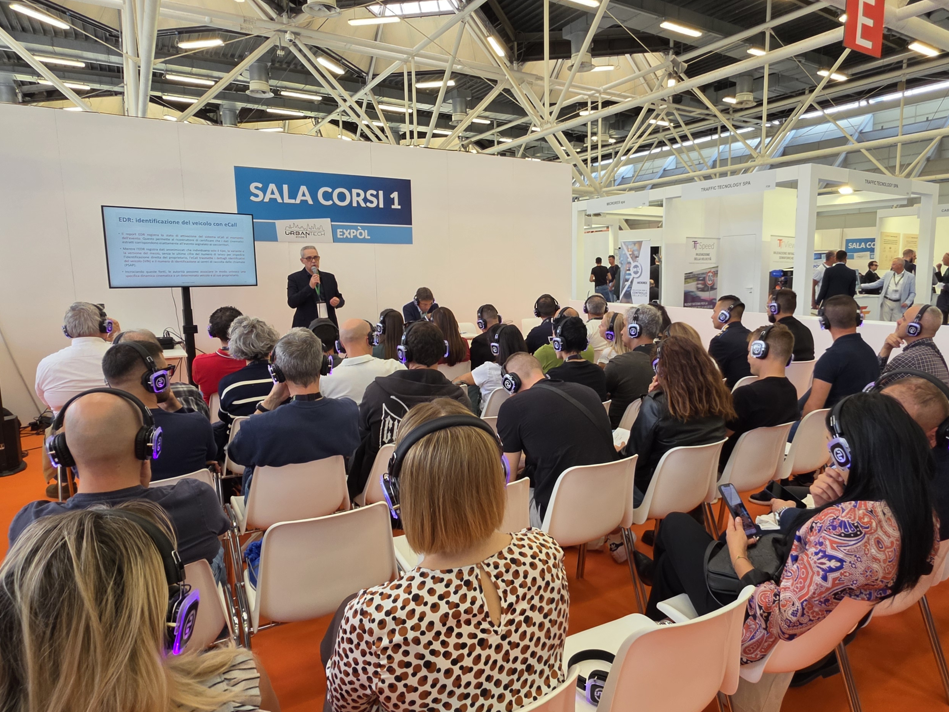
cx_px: 545
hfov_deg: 78.5
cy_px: 363
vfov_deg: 63.4
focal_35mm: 21
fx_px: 576
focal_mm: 2.2
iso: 100
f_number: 1.9
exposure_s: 1/100
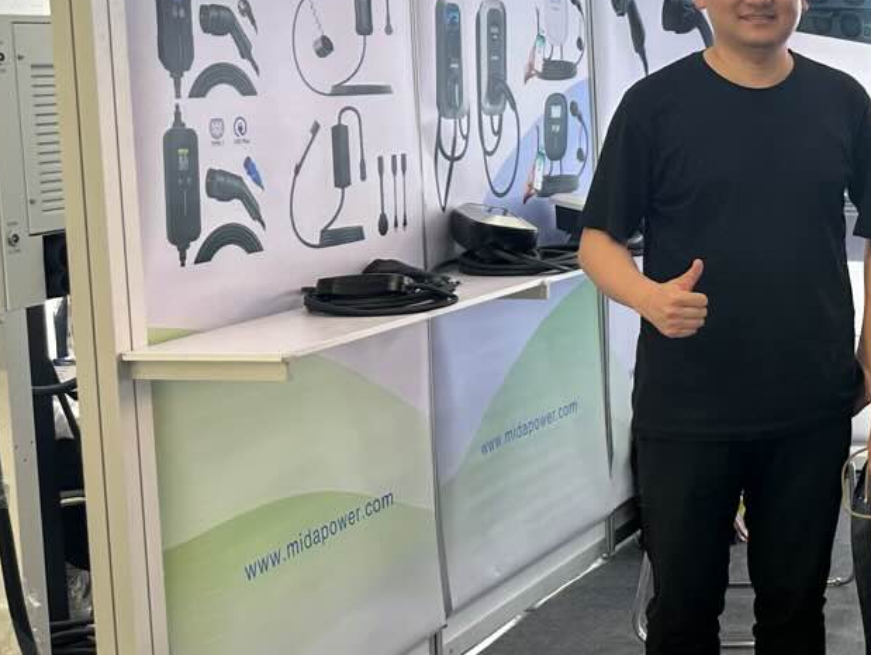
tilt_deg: -5.8
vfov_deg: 23.6
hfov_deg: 27.0
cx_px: 1089
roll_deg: +1.1
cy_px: 216
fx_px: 1561
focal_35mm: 62
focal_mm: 6.86
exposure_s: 1/100
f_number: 1.78
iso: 100
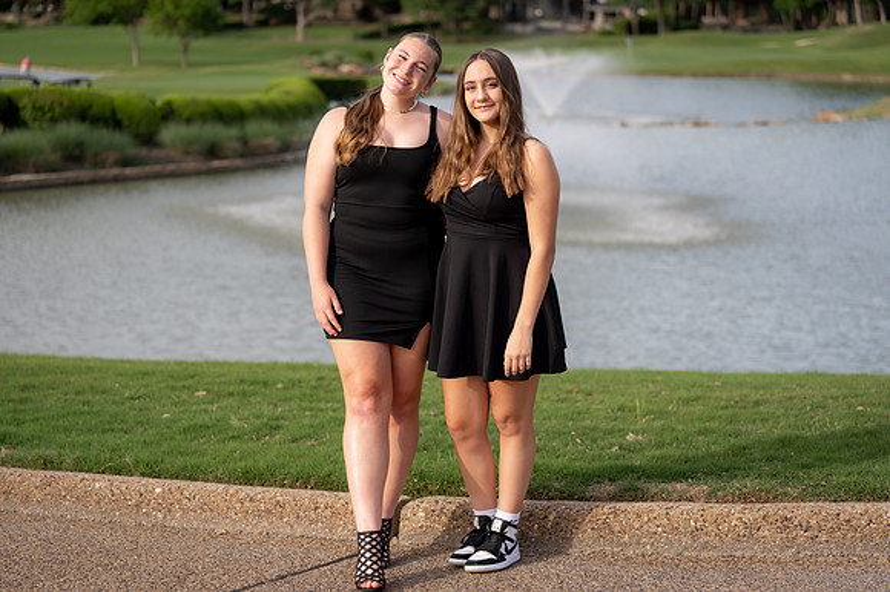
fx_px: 1764
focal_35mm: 71
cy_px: 296
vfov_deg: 19.1
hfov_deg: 28.3
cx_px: 445
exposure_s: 1/1000
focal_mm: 70
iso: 100
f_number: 2.8
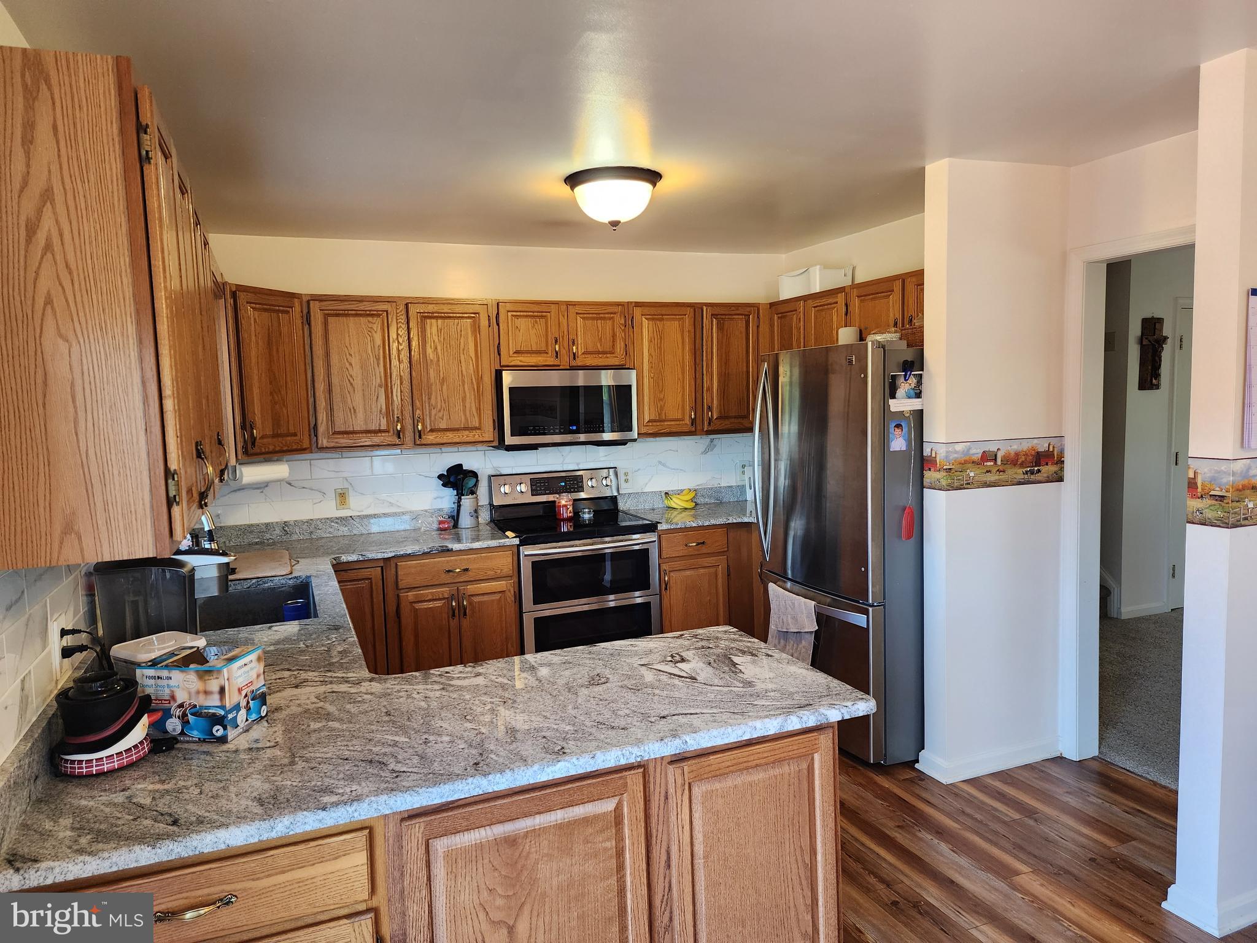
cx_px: 628
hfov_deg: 73.9
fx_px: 835
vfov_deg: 58.9
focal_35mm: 23
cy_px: 472
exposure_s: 1/120
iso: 320
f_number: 1.8
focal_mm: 6.4
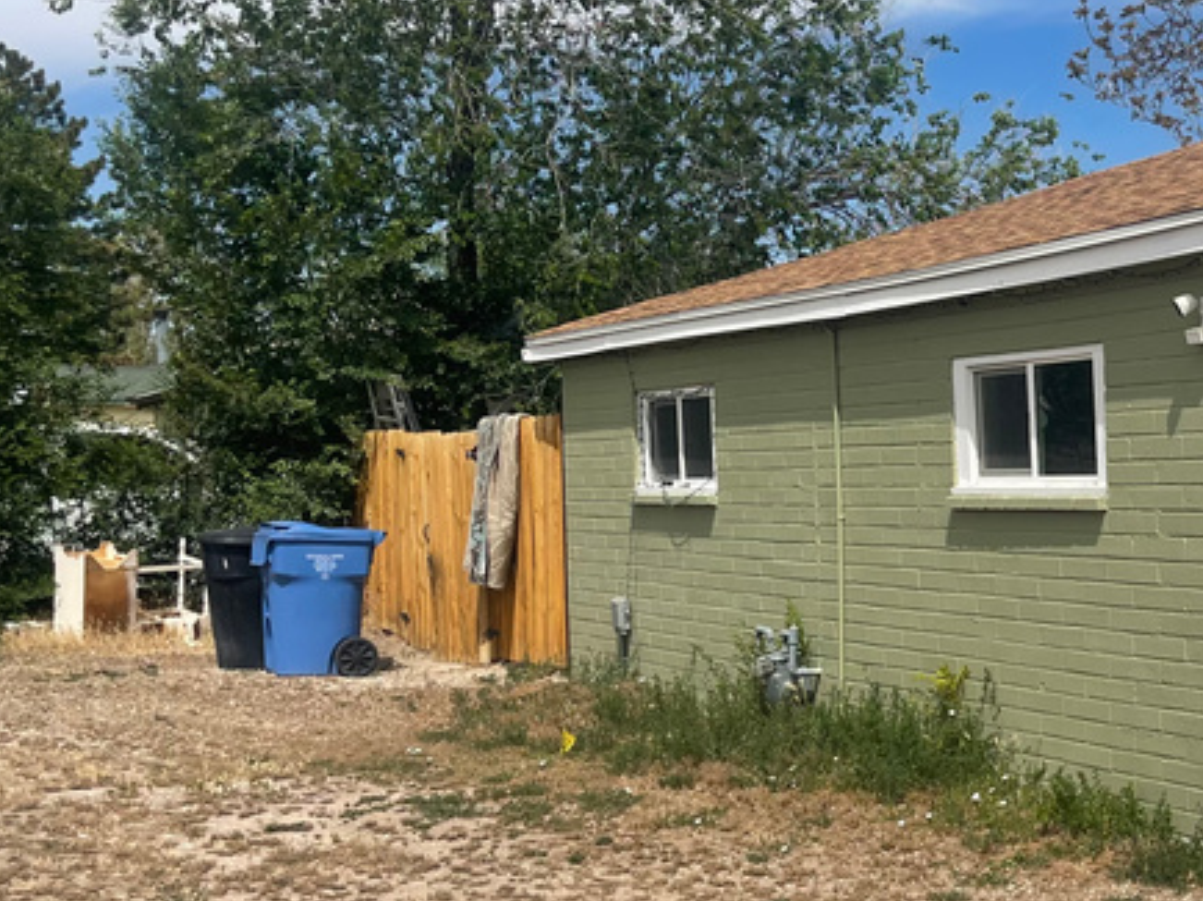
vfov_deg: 24.7
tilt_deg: -2.9
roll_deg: +1.0
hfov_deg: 30.3
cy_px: 554
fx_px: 2049
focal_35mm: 59
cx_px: 1225
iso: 32
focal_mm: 5.1
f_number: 1.6
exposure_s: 1/4348
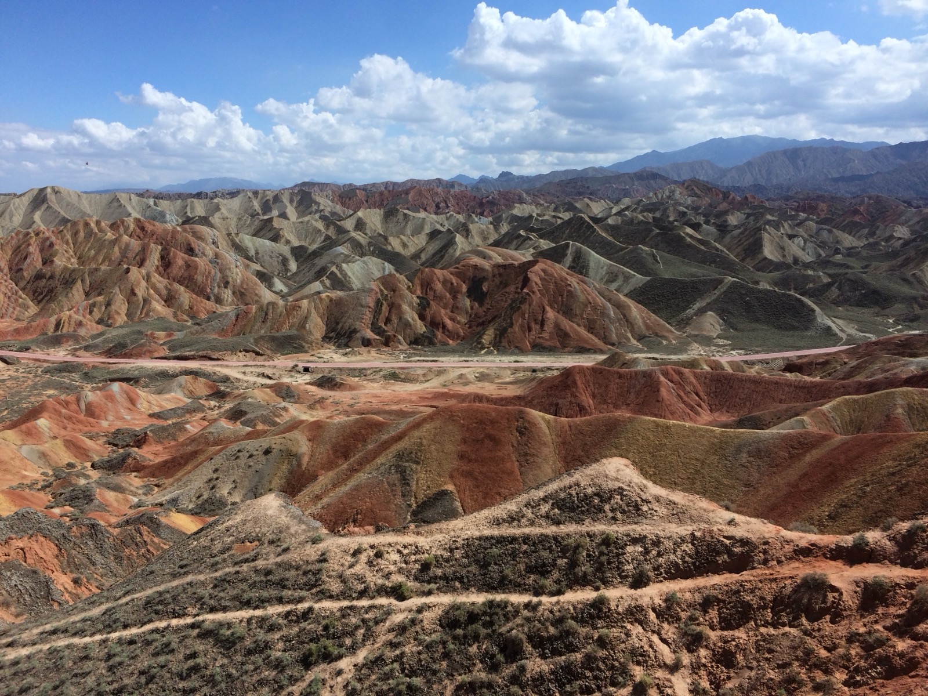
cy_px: 348
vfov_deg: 48.2
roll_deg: +0.2
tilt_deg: -11.2
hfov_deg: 61.7
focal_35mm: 29
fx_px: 777
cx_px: 464
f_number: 2.2
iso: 32
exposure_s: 1/2933
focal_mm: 4.15
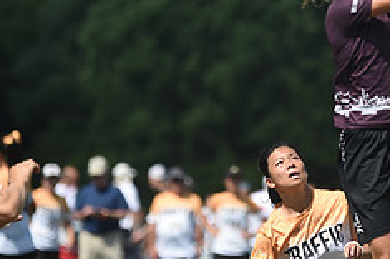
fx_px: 4663
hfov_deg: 4.8
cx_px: 365
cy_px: 117
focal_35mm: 431
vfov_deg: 3.2
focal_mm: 175
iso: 100
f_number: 2.8
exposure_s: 1/2000
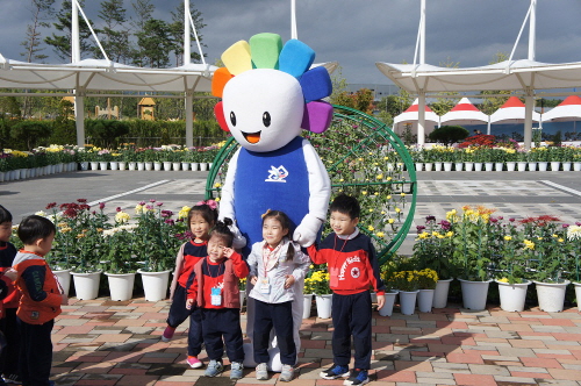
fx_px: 774
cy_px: 193
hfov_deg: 41.2
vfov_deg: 28.0
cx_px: 290
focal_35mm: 48
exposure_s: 1/640
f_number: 8
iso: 200
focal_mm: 32
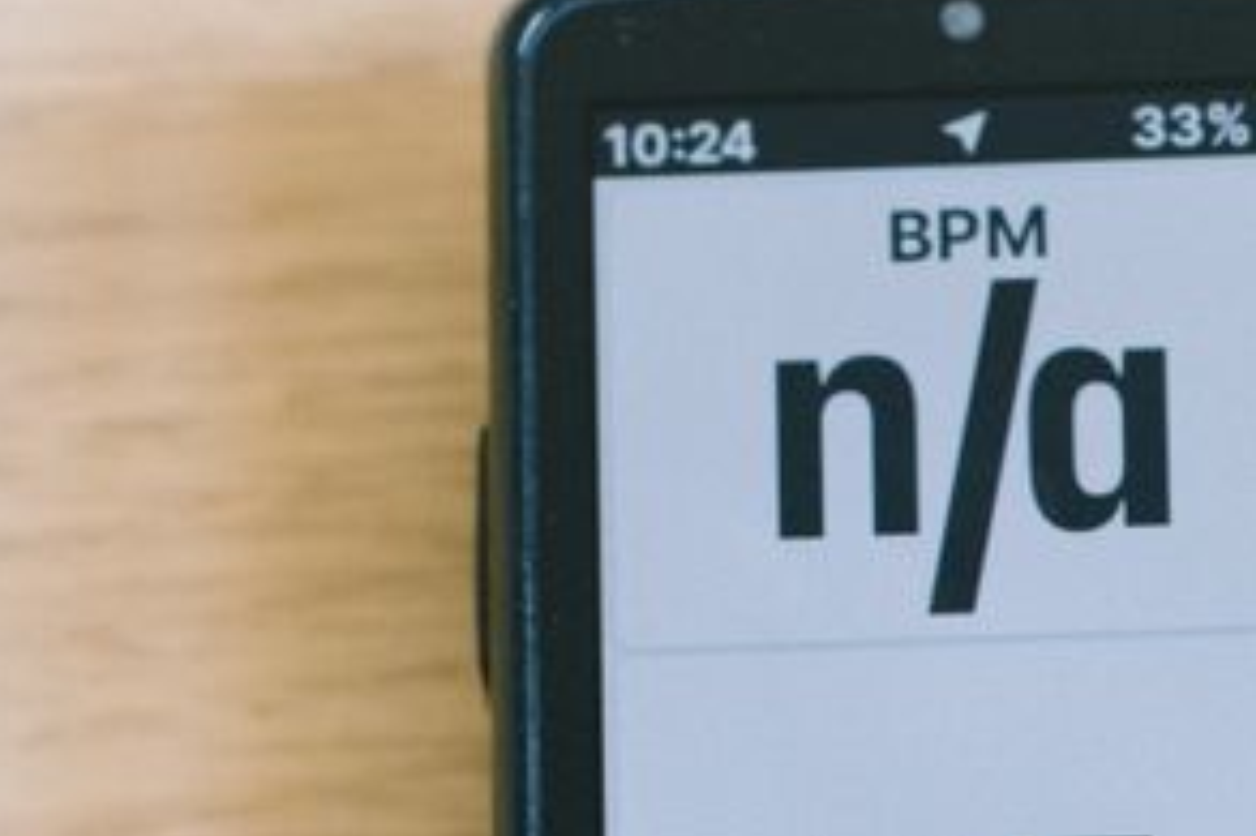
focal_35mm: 371
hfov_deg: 5.5
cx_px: 1620
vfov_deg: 3.7
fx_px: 12936
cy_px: 812
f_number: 2.8
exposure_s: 1/125
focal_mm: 85
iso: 800
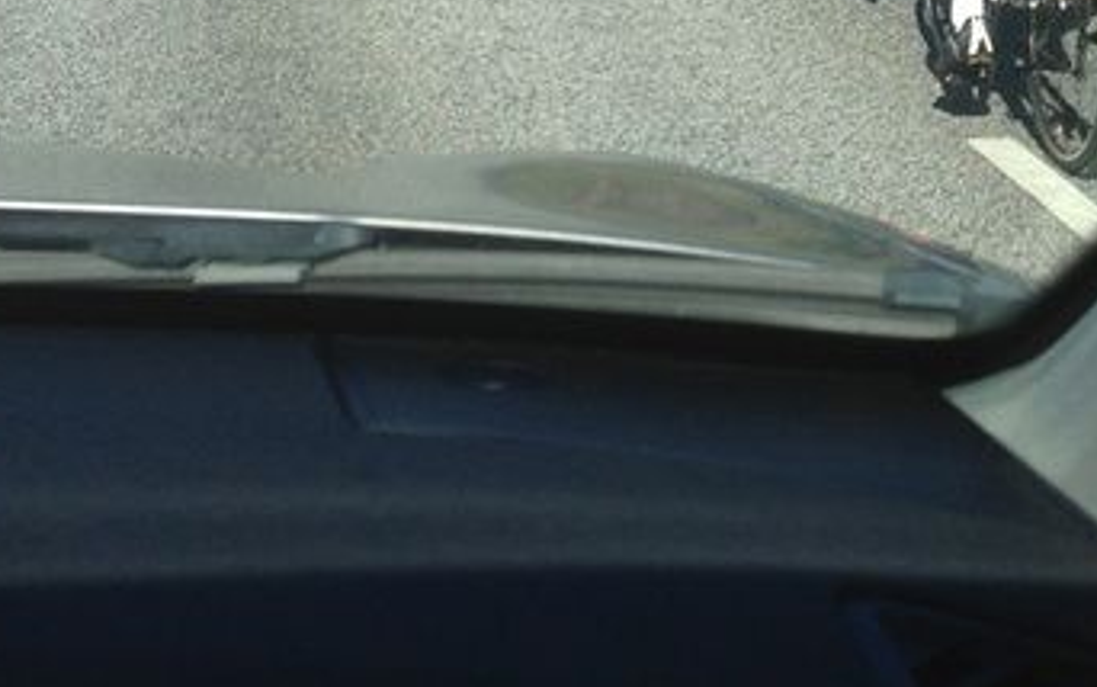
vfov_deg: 12.7
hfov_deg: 20.3
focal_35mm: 99
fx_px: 2961
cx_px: 1118
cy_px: -246
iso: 50
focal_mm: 4.12
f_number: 2.4
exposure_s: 1/1106
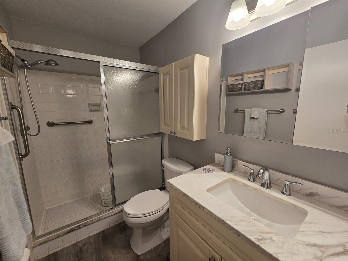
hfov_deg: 106.2
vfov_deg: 89.9
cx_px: 174
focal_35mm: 13
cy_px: 130
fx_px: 131
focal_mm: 2.2
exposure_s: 1/60
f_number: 2.2
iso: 80
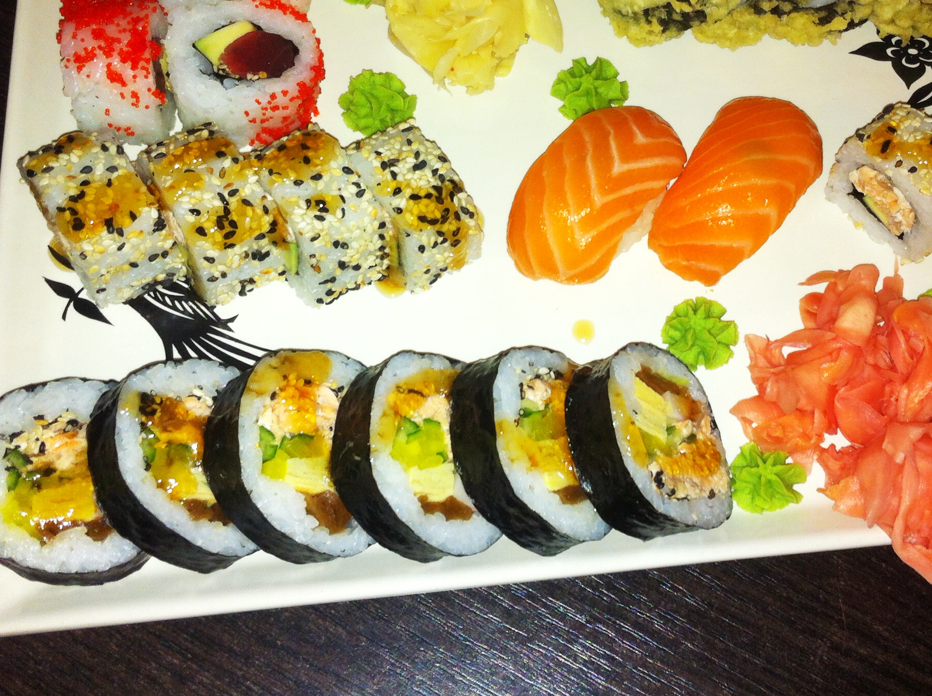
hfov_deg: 38.0
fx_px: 1344
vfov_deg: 28.8
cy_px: 233
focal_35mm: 50
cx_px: 593
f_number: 2.8
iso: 80
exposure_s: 1/26
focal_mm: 3.85
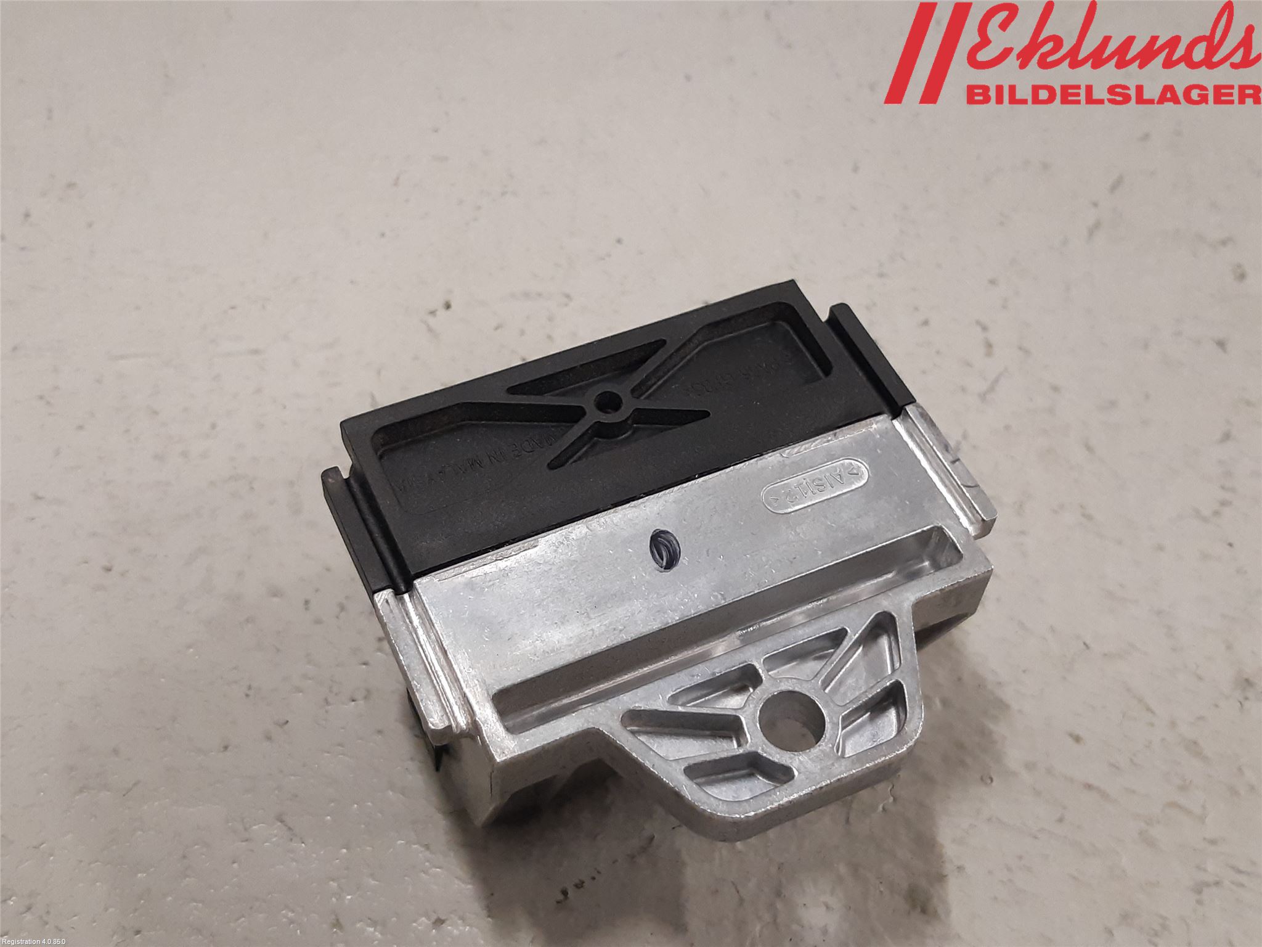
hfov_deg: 67.3
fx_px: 948
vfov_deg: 53.1
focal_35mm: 26
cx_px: 631
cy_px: 474
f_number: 1.7
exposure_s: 1/60
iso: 200
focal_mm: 3.93
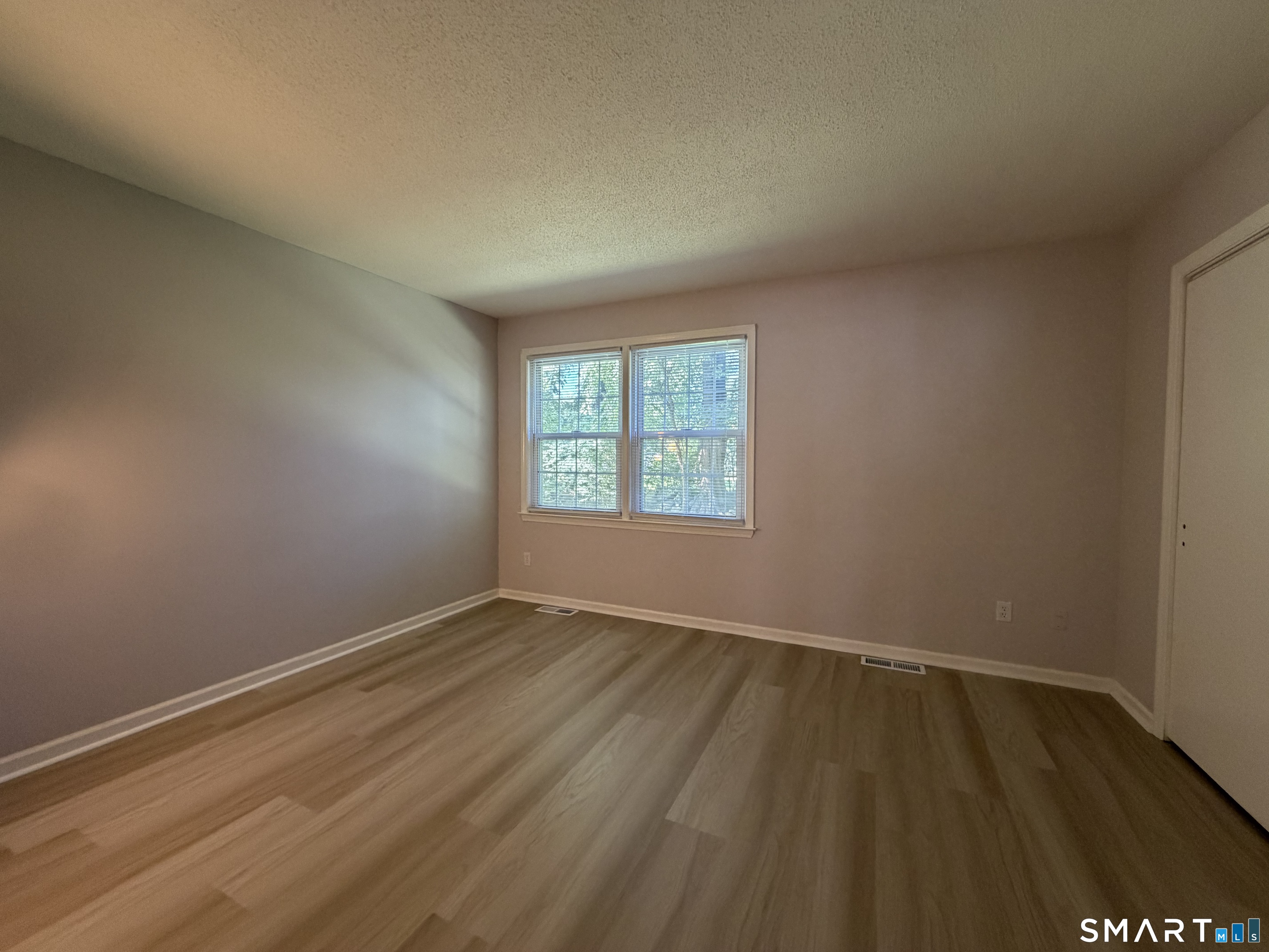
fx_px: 513
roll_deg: +0.3
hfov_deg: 102.1
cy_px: 476
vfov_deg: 85.7
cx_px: 634
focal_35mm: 14
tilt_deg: -1.4
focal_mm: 2.22
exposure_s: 1/60
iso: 320
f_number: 2.2
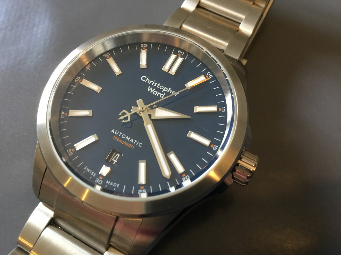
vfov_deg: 45.4
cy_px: 128
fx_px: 305
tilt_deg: -63.9
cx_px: 170
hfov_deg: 58.4
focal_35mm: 31
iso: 160
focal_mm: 3.3
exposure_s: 1/33
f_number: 2.4
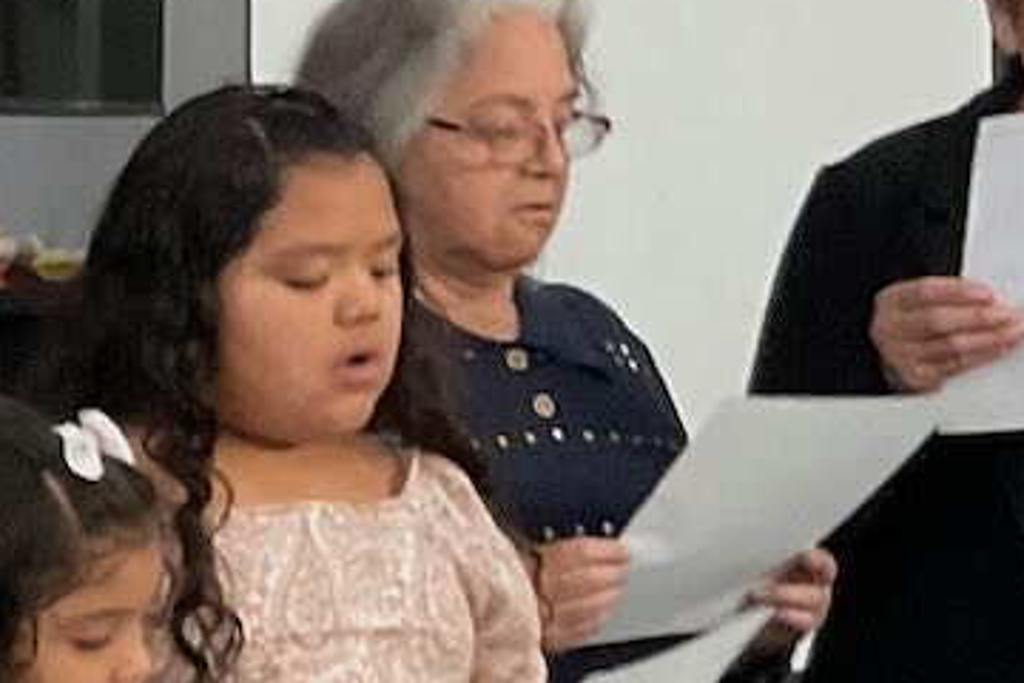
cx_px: -782
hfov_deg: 11.8
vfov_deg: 8.5
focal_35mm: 161
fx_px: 4579
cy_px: 686
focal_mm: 3
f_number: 1.8
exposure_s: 1/40
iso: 320
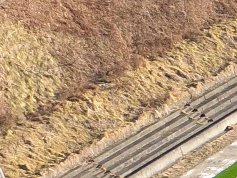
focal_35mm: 152
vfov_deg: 9.0
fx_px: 1041
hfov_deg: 10.5
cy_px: 402
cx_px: 633
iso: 100
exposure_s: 1/183
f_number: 2.8
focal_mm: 3.61
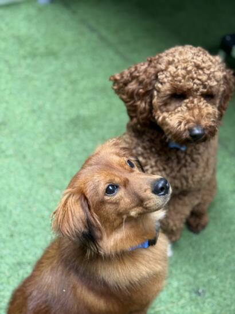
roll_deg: -7.1
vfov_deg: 39.7
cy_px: 157
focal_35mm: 48
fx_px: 435
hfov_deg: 30.3
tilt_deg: -44.1
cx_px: 118
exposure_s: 1/293
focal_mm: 6.76
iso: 80
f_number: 1.78
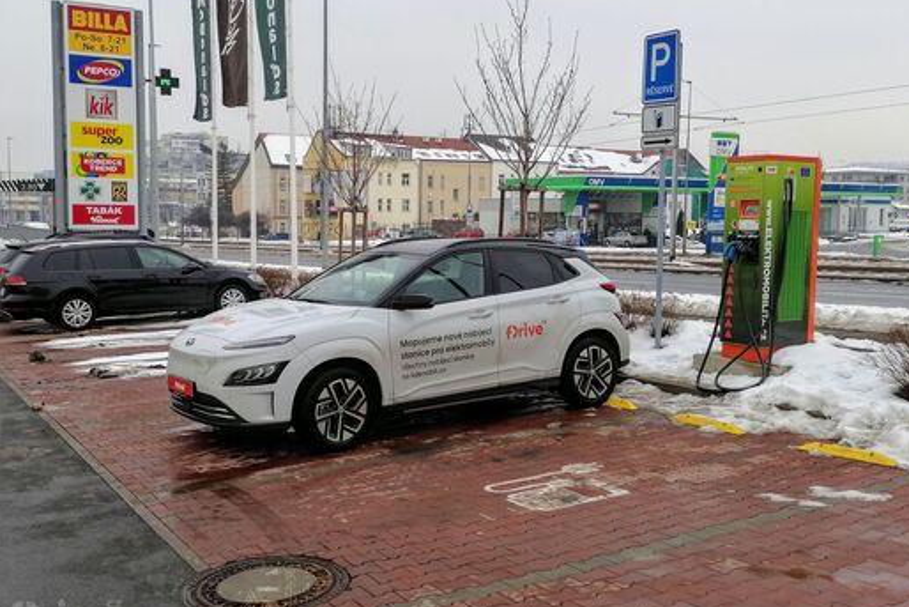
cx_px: 458
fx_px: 1010
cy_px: 297
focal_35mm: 40
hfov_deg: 48.4
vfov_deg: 33.4
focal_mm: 5.3
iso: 50
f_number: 1.8
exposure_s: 1/140
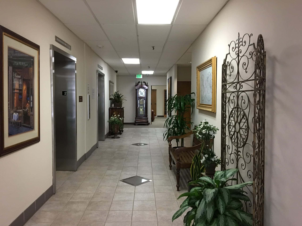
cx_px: 151
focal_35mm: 29
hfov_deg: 61.7
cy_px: 113
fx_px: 253
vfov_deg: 48.2
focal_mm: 4.15
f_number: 2.2
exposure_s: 1/15
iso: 100
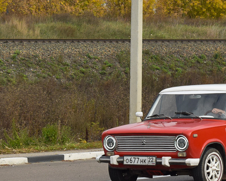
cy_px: 88
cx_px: 179
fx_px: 1083
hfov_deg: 11.9
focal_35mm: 162
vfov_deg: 9.5
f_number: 7.1
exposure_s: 1/1250
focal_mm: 55
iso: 400
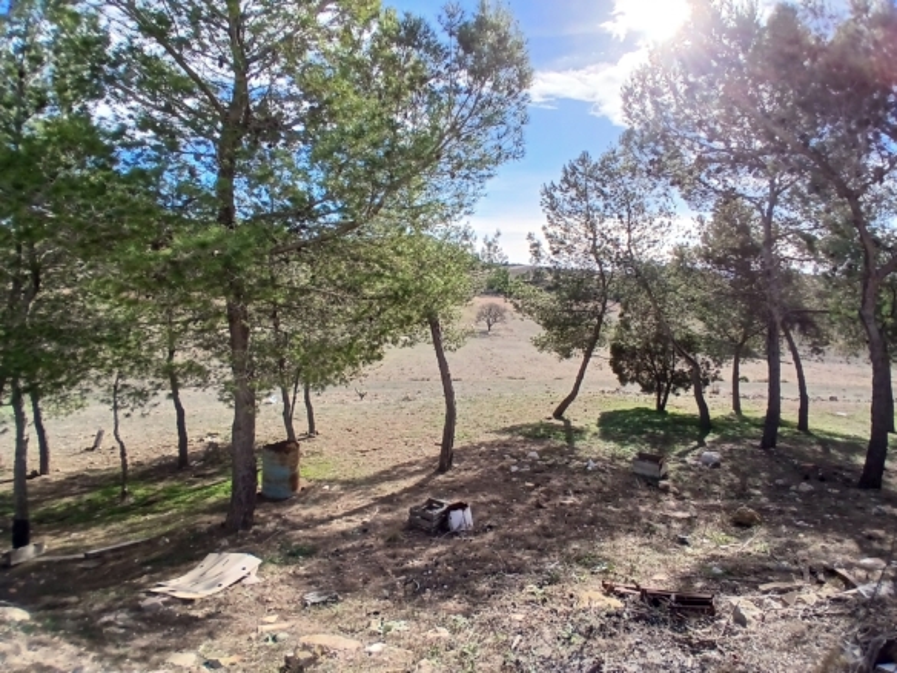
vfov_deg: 74.7
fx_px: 441
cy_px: 336
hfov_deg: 91.0
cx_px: 448
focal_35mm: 17
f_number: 2.2
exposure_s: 1/769
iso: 50
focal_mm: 1.4
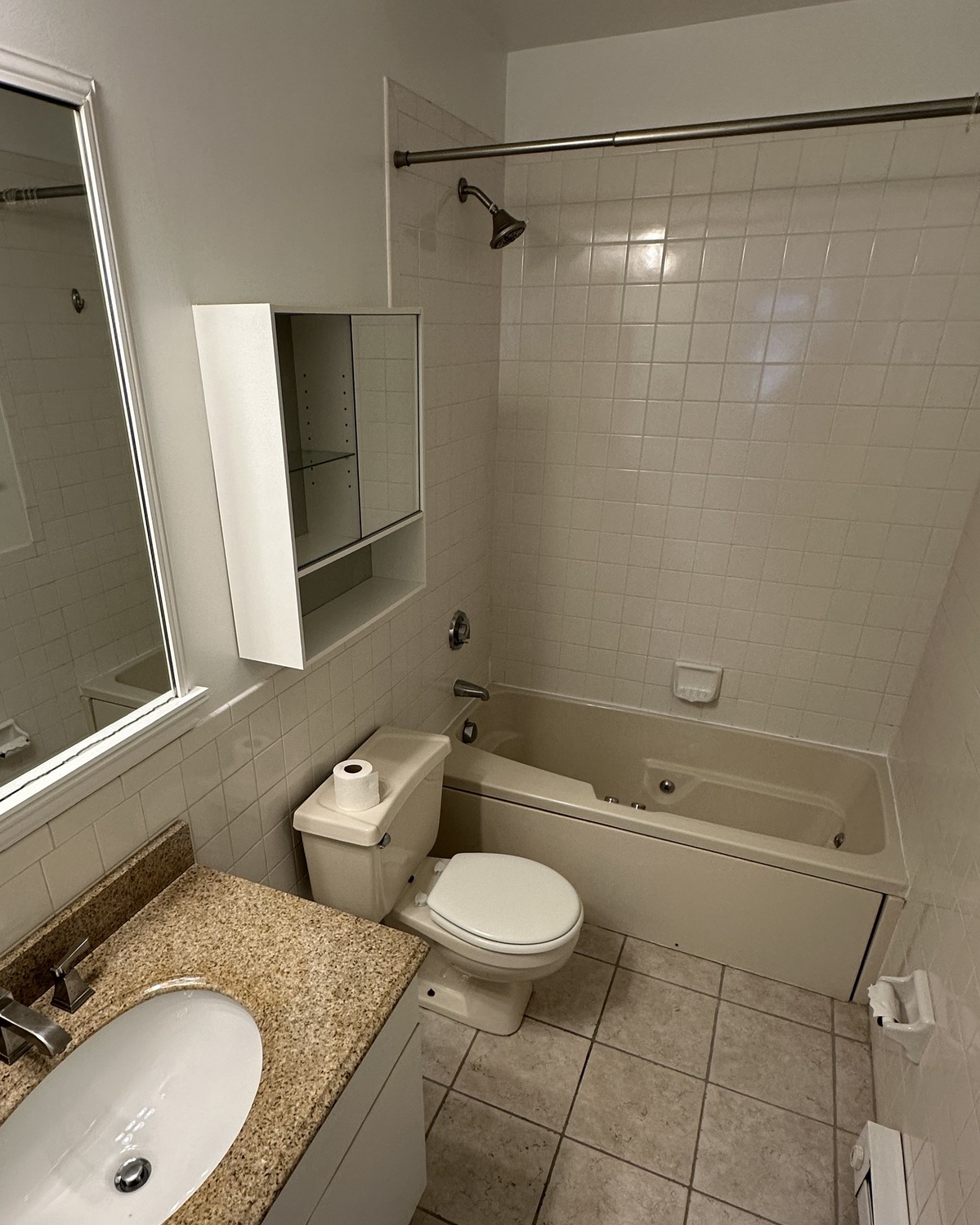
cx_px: 425
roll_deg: +0.2
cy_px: 704
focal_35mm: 21
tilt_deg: -24.0
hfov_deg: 65.3
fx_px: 761
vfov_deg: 77.1
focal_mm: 2.22
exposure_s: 1/120
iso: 160
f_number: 2.2
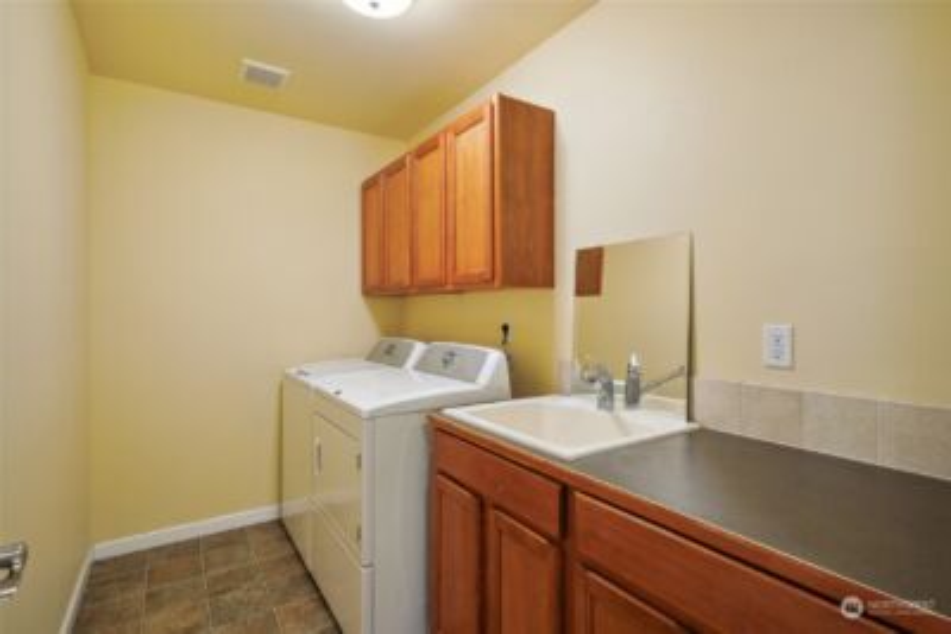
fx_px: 449
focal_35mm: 17
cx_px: 476
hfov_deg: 93.3
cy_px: 317
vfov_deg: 70.5
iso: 400
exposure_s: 1/4
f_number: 8
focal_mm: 17
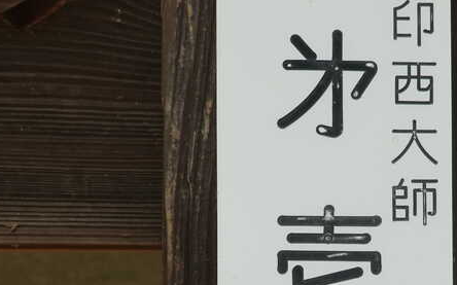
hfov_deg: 25.6
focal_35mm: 80
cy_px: 252
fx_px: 996
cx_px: 332
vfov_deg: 16.1
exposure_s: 1/200
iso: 125
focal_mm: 12.51
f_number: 4
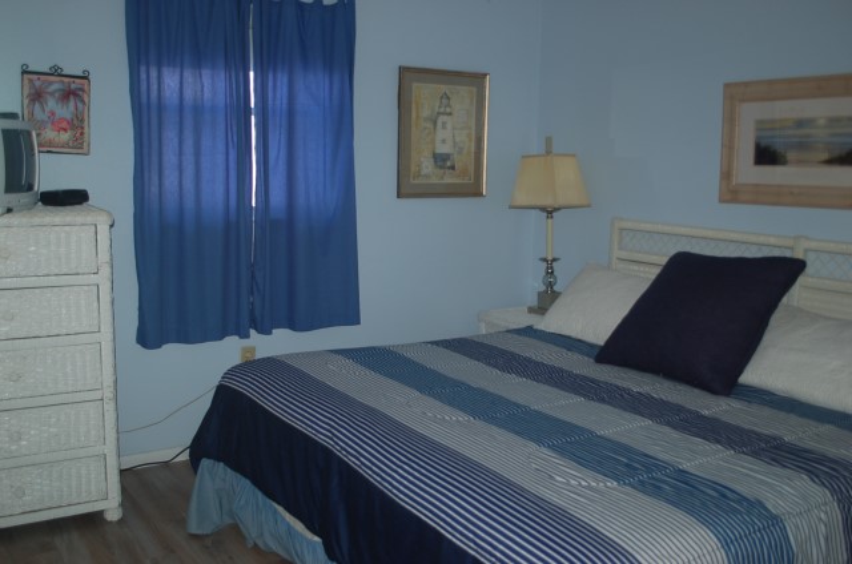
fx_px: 779
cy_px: 282
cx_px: 426
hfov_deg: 57.3
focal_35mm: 33
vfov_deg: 39.8
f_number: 4
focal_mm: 22
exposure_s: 1/60
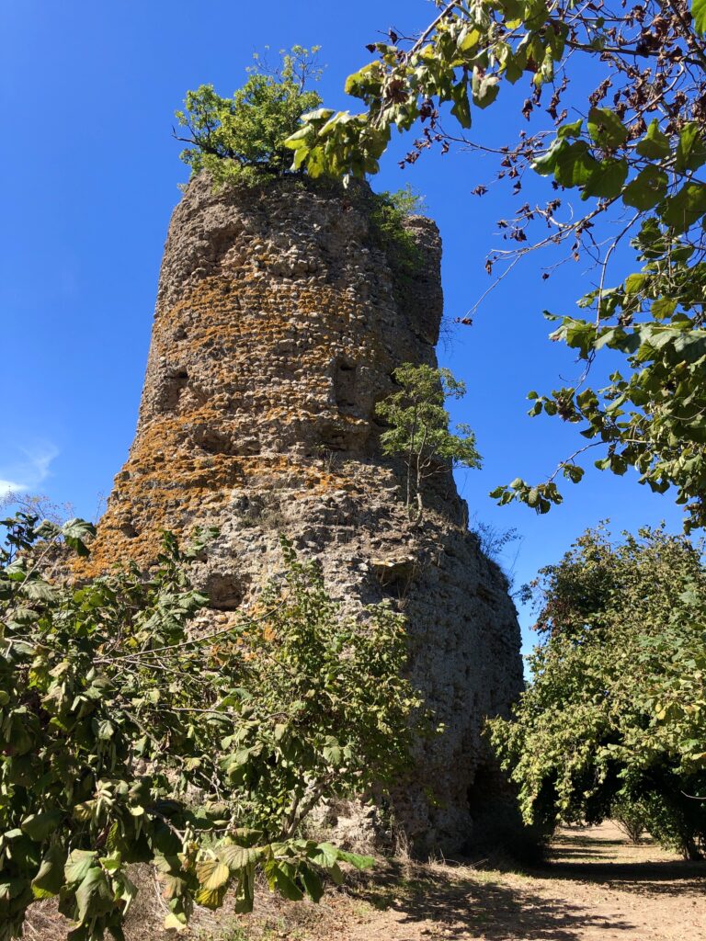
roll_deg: -1.5
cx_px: 353
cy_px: 470
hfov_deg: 49.7
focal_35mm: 28
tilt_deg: +20.4
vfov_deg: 63.4
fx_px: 761
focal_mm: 4
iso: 20
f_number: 1.8
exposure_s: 1/813
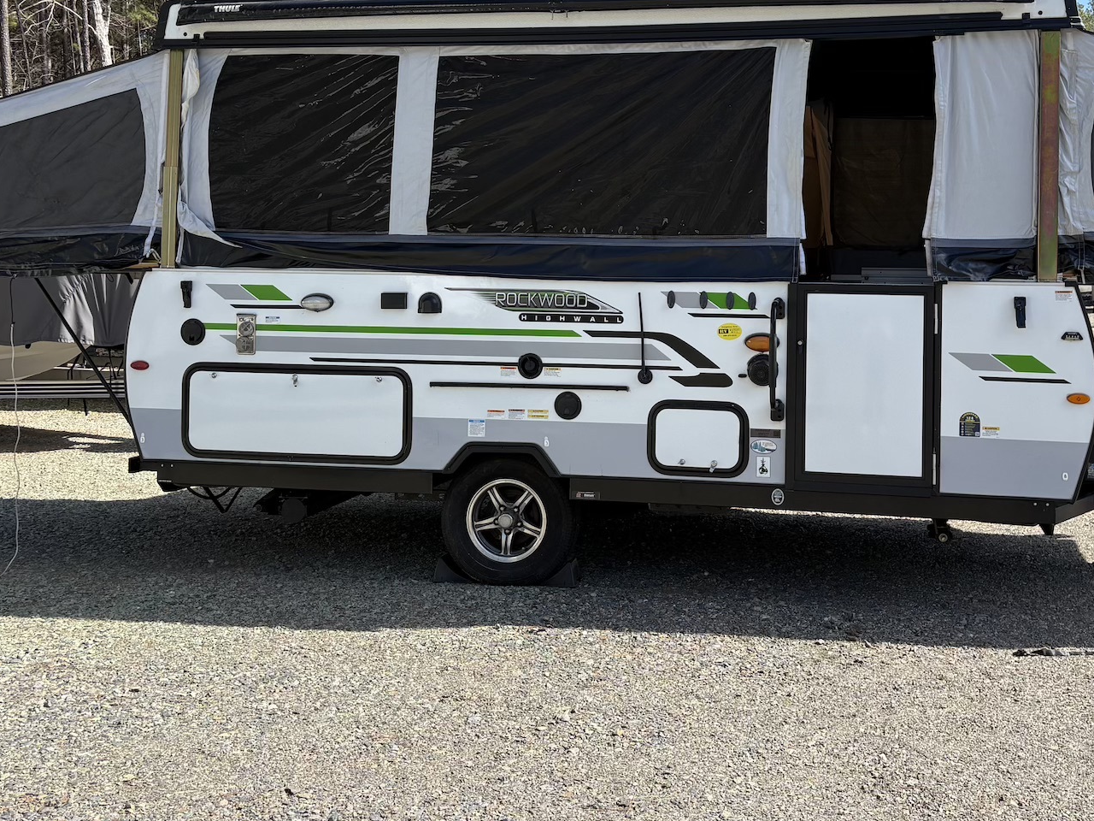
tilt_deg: +1.0
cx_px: 672
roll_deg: +2.7
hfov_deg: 47.5
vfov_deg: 36.4
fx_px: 1233
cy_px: 272
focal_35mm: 39
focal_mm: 5.96
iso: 50
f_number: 1.6
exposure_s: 1/1263
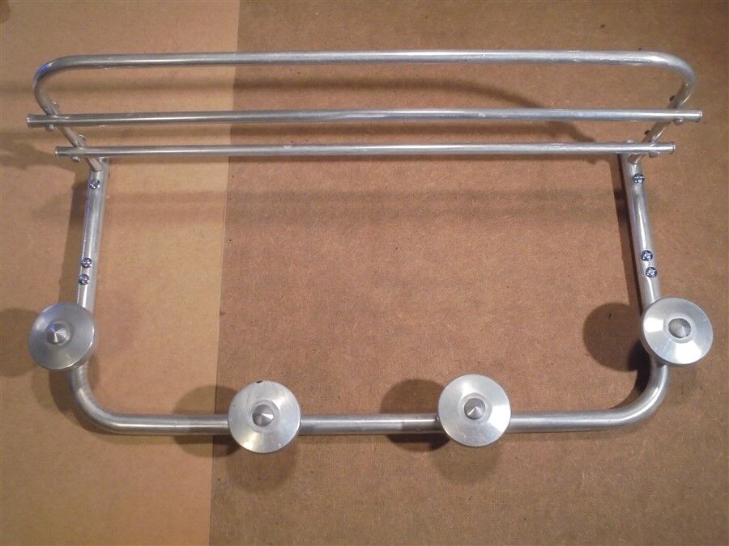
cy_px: 273
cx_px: 364
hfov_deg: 54.0
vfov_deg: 41.8
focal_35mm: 34
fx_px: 716
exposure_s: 1/25
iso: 400
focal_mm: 6.1
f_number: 4
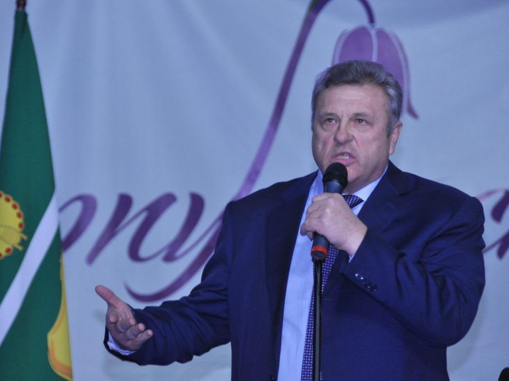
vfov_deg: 4.9
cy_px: 191
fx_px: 4447
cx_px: 243
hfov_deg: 6.6
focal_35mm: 303
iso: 1000
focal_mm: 185
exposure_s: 1/200
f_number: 6
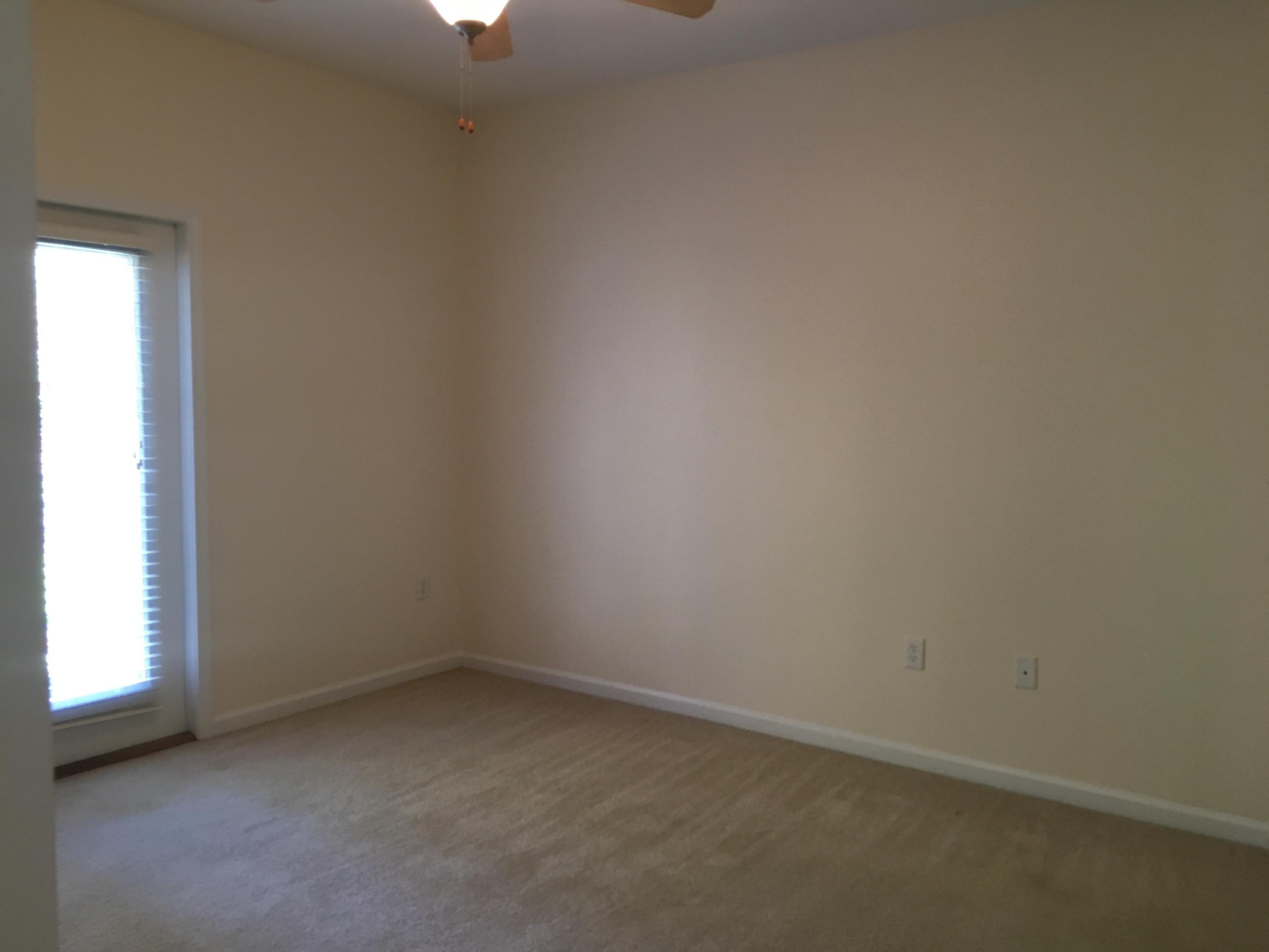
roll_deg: -0.7
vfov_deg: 48.2
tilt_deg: -3.8
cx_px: 634
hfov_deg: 61.7
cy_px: 476
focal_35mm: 29
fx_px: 1063
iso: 100
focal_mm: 4.15
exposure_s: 1/30
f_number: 2.2
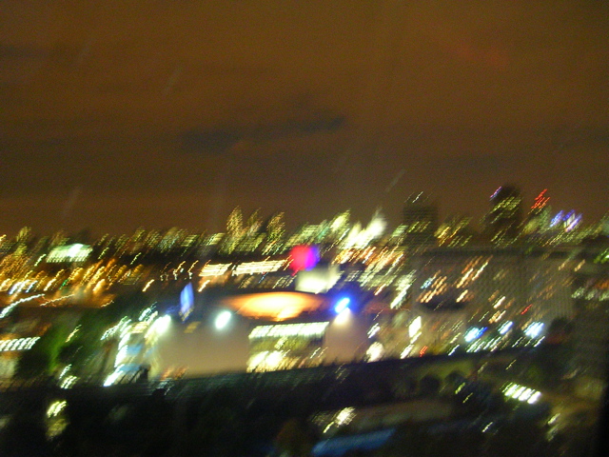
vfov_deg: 37.7
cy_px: 228
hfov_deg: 49.0
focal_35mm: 38
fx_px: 669
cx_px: 304
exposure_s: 1.44
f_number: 2.8
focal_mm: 5.8
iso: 200
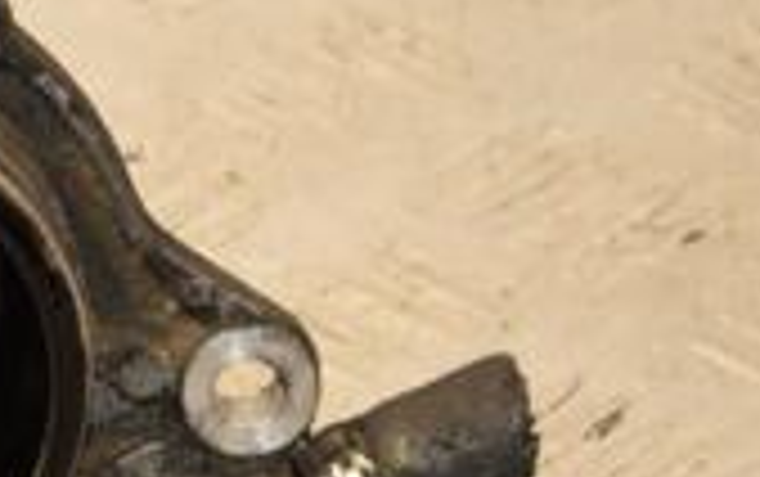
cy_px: 135
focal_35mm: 380
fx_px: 7879
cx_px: -13
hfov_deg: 5.5
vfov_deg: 3.5
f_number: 5.6
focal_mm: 70
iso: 800
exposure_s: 1/200
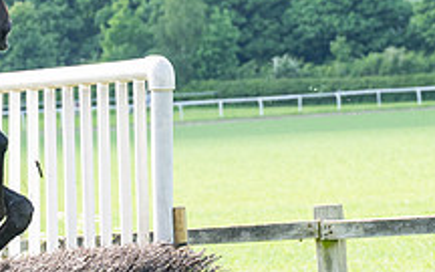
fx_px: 3995
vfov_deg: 3.9
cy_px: 211
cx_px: -88
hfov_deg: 6.2
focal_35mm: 337
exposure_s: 1/1000
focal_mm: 70
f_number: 4
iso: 400
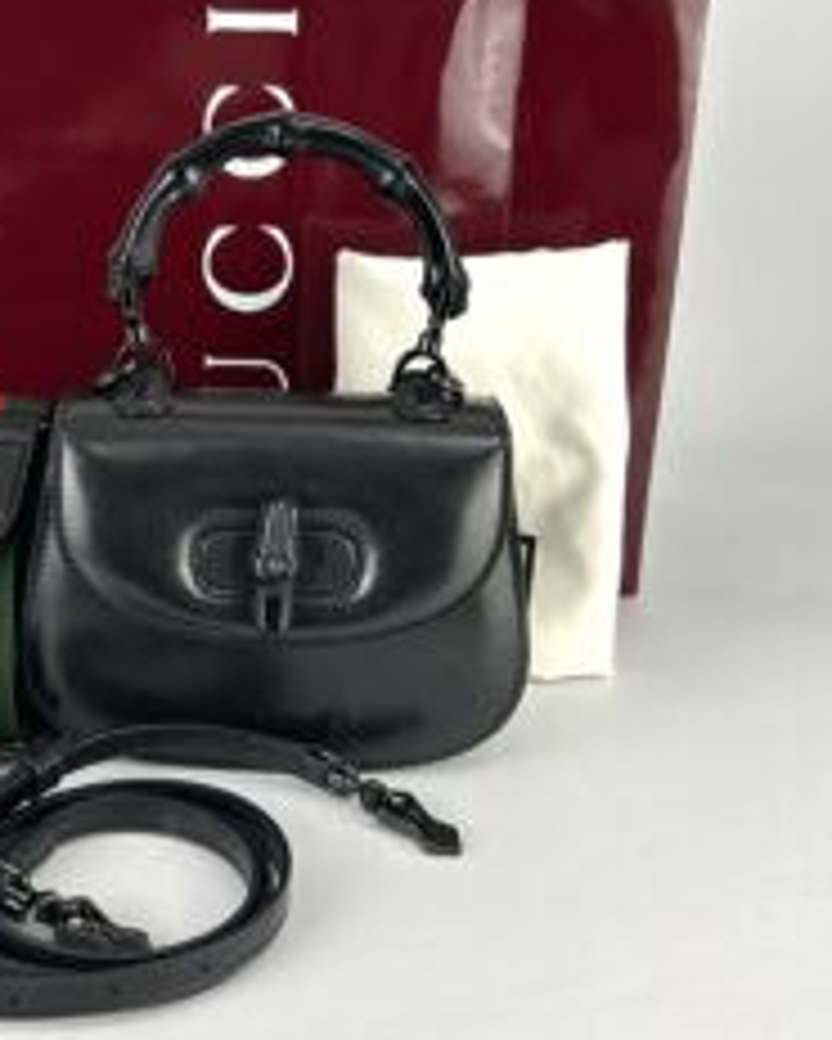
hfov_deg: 33.7
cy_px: 509
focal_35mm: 44
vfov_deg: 42.0
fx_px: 1353
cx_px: 247
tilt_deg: -20.5
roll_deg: -2.1
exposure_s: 1/133
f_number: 1.5
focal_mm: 5.7
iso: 32
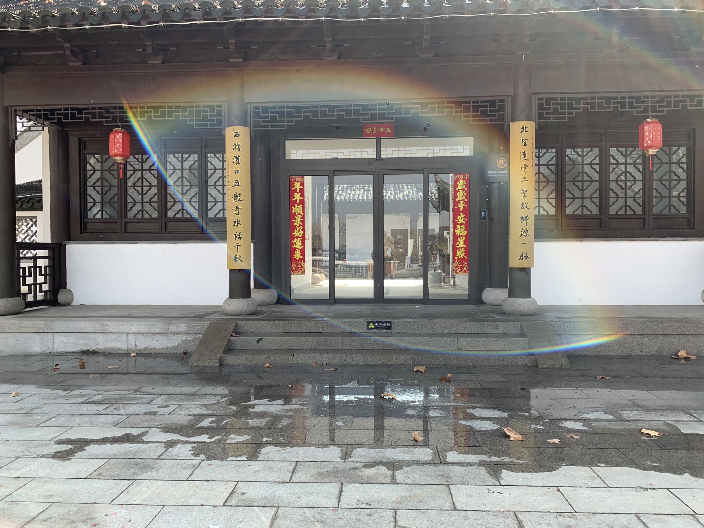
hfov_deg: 67.3
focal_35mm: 26
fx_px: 529
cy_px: 264
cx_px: 352
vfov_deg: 53.1
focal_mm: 4.25
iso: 25
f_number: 1.8
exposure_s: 1/368
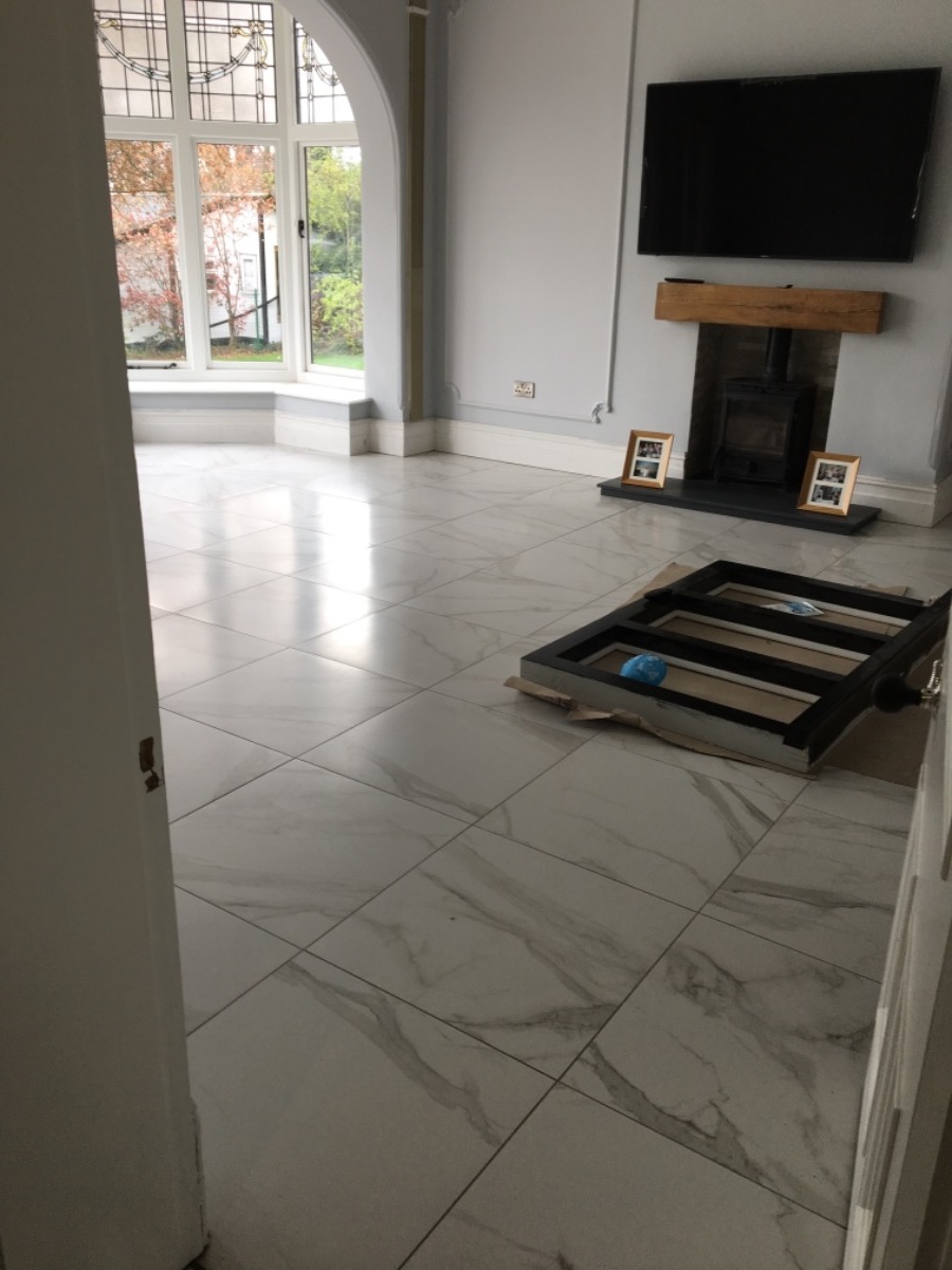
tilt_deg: -19.8
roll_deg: -1.1
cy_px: 635
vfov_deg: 61.7
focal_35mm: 29
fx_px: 1063
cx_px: 476
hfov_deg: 48.2
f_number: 2.2
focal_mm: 4.15
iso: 25
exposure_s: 1/50
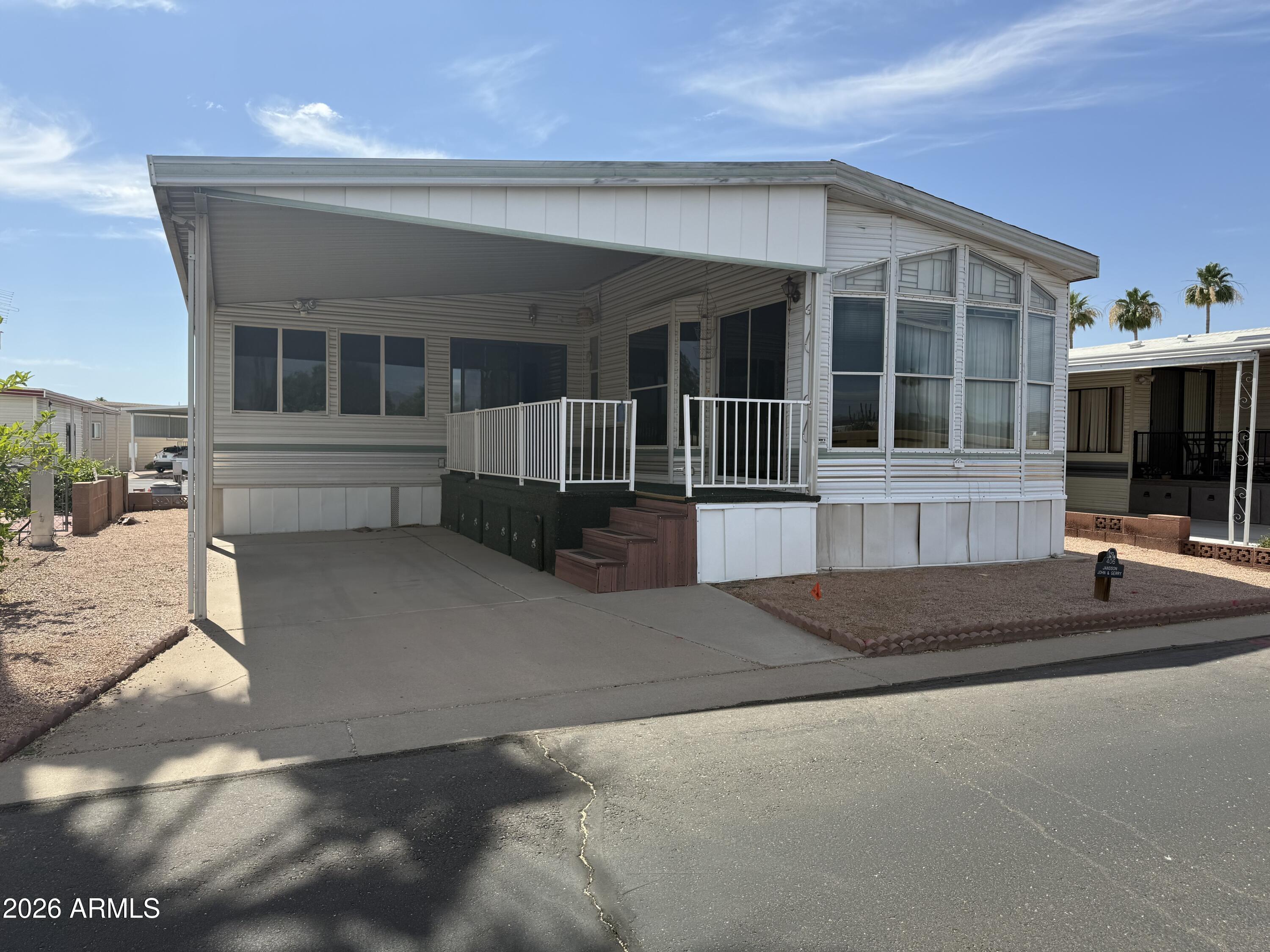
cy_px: 476
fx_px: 881
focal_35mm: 24
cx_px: 635
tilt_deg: -2.2
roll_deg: -0.1
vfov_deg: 56.8
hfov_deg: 71.6
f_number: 1.78
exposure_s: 1/3584
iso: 80
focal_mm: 6.76
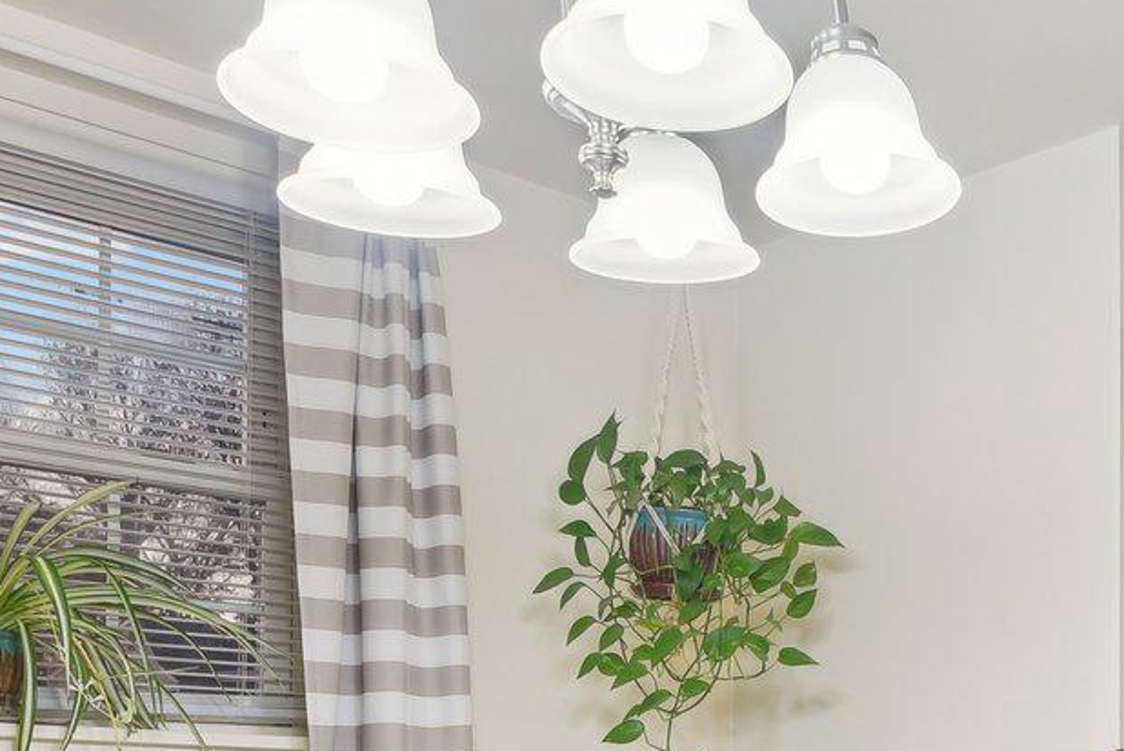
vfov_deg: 23.8
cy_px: 839
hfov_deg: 33.9
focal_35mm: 53
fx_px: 1656
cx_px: 1148
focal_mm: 16
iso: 400
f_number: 8
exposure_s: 1/10
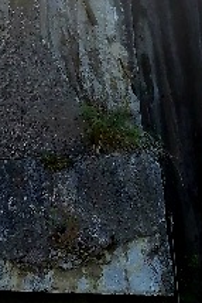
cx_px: -192
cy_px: 11
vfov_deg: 19.0
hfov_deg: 11.8
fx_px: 882
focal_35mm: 105
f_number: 1.8
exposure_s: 1/526
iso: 50
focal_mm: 5.3
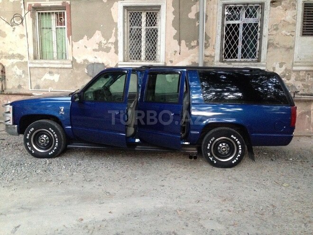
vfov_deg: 42.9
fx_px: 298
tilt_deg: -7.3
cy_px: 118
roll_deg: -0.7
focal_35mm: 33
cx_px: 156
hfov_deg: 55.4
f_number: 2.4
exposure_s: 1/15
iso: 500
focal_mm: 4.12
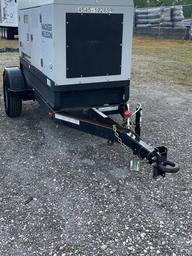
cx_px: 83
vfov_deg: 48.1
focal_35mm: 38
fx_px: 281
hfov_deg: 37.6
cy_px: 84
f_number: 1.6
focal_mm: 4.2
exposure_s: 1/427
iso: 32
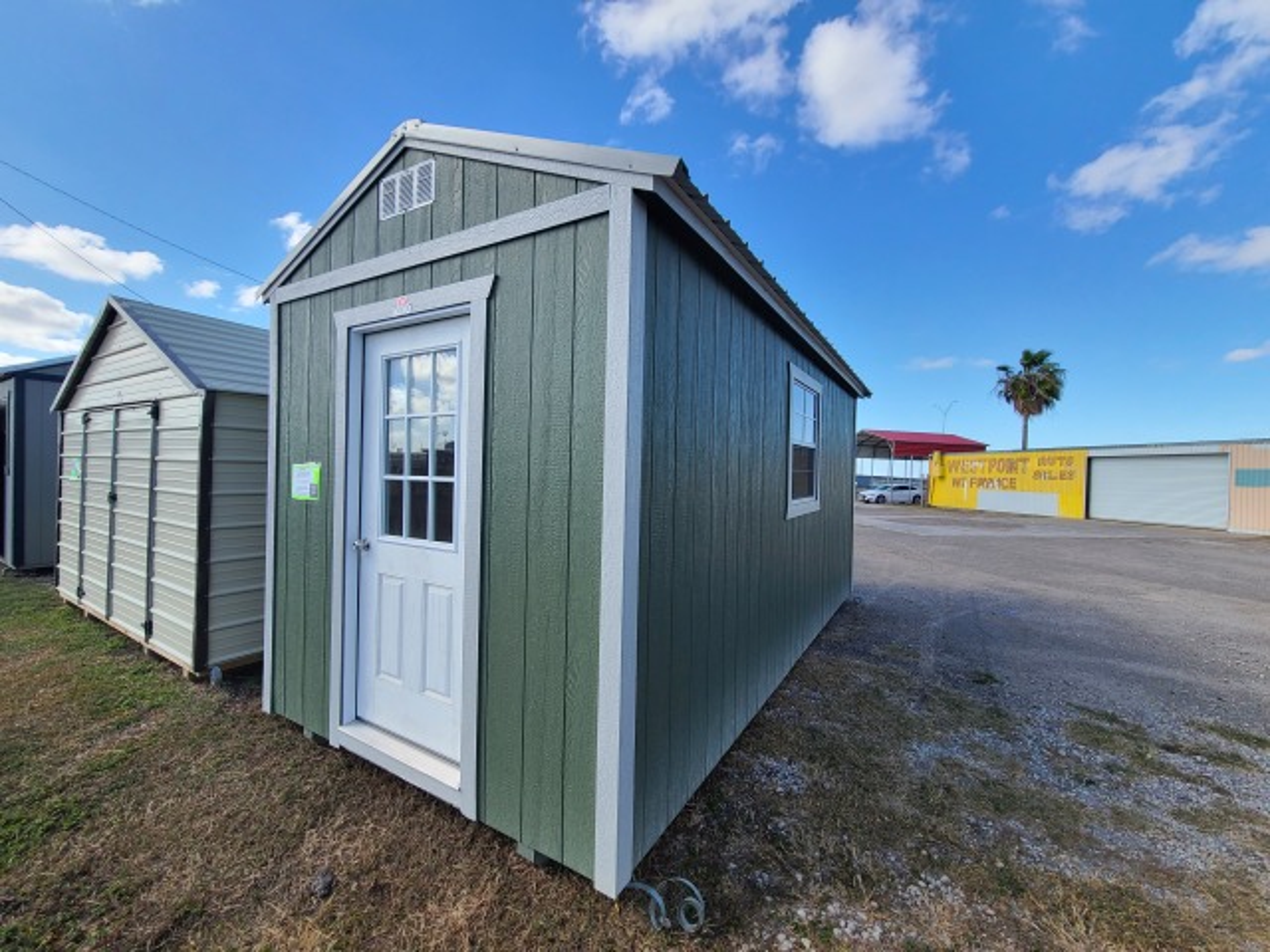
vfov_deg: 89.9
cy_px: 476
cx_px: 635
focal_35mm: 13
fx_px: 477
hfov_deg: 106.2
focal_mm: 2.2
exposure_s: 1/878
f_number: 2.2
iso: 50
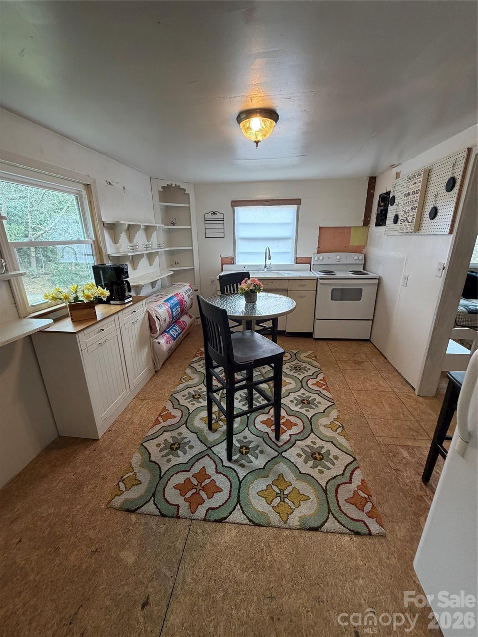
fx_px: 258
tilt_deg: -16.8
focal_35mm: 14
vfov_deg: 102.1
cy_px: 318
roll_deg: +1.6
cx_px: 239
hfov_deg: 85.7
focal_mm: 2.22
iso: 250
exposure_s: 1/121
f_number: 2.2
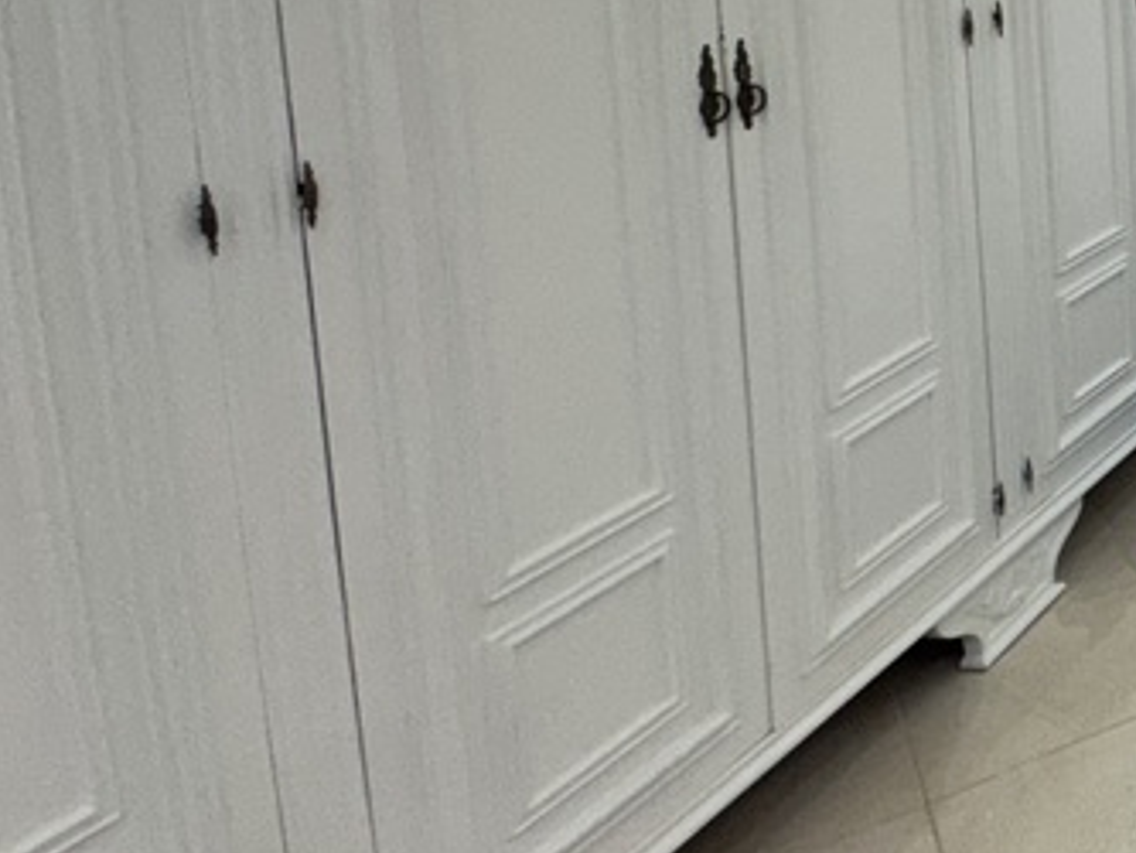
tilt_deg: -5.2
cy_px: -85
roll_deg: +1.5
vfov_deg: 30.1
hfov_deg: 28.3
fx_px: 1412
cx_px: 1713
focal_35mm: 43
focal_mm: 2.22
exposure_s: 1/100
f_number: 2.2
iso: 80
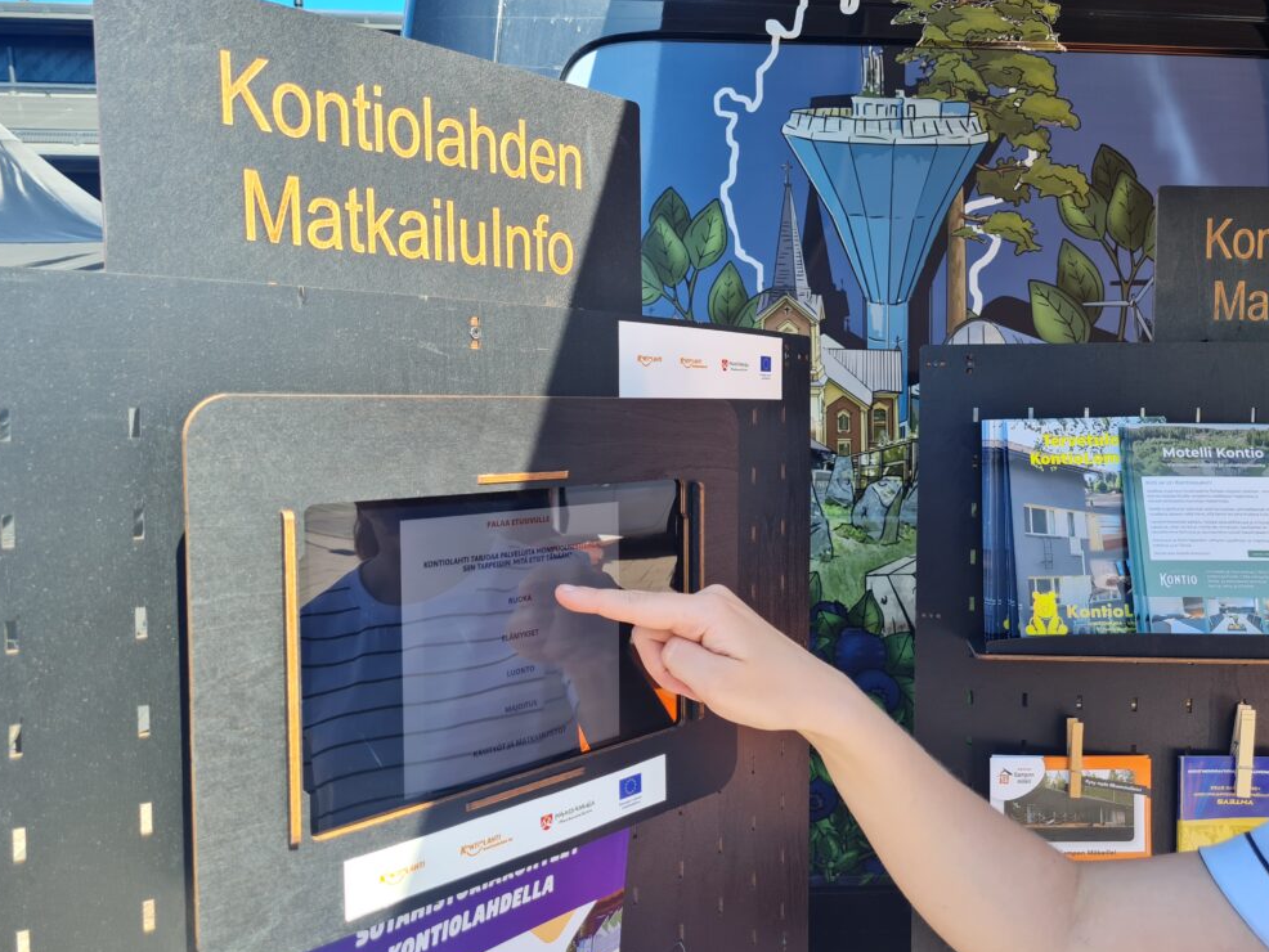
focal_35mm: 27
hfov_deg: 65.3
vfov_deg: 51.4
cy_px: 472
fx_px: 990
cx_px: 642
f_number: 1.8
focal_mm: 5.4
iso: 50
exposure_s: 1/381
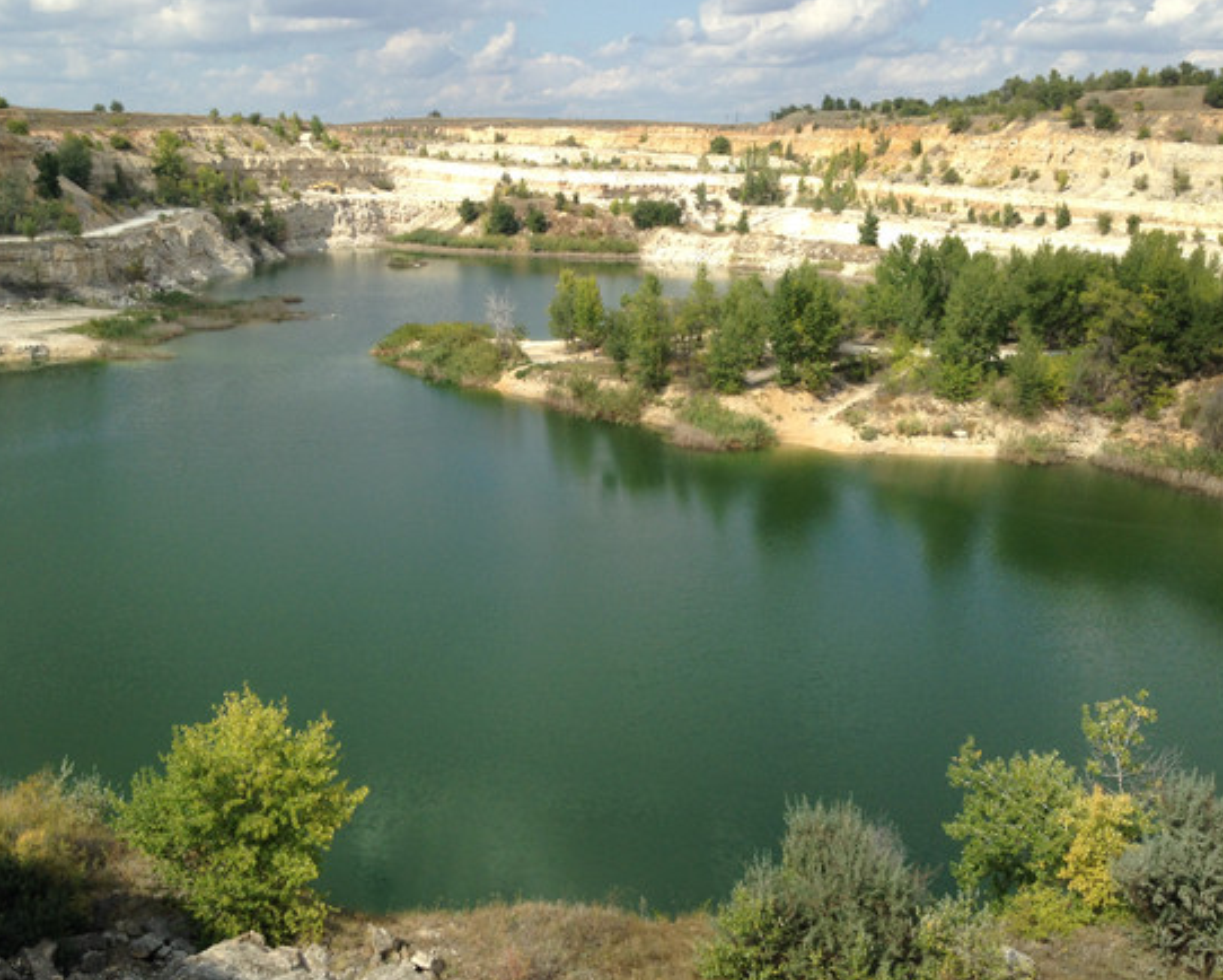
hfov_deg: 47.7
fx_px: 1376
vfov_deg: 39.2
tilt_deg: -14.5
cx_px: 512
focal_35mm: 38
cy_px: 483
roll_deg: +0.3
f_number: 2.4
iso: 50
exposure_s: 1/1748
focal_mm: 4.12
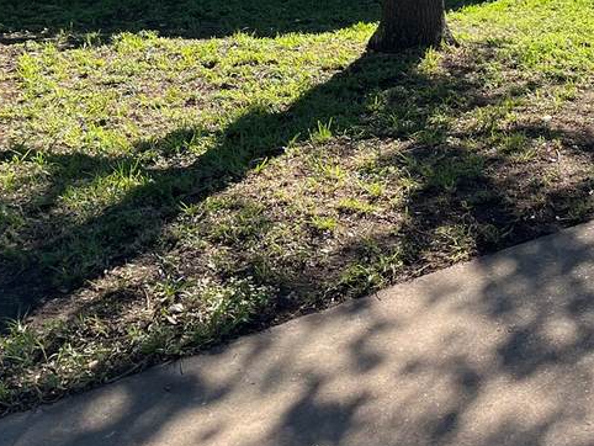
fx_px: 1185
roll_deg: -1.1
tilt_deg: -5.2
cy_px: -60
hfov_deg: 27.3
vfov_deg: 20.2
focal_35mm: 69
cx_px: 516
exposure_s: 1/1623
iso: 50
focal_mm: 5.1
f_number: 1.6
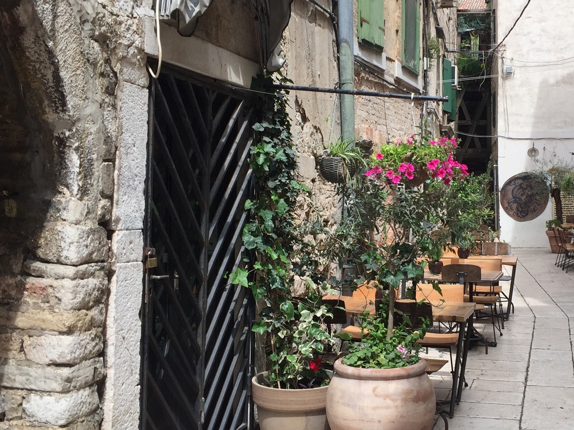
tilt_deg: +0.5
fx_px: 779
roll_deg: +0.4
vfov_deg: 30.9
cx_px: 399
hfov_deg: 39.8
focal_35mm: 47
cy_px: 207
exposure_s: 1/706
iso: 32
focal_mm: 4.15
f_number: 2.2
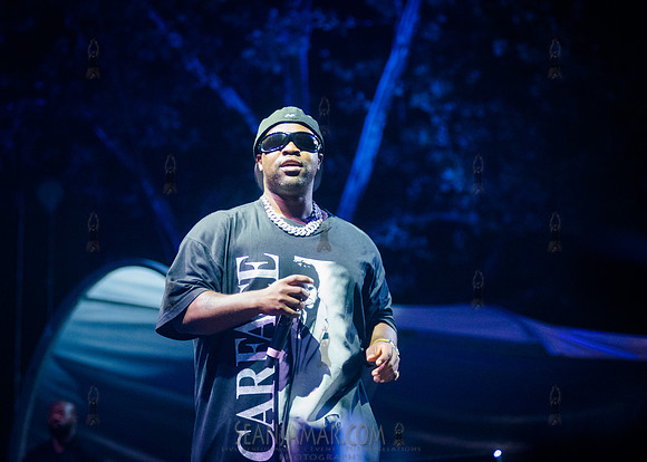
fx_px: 2076
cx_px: 258
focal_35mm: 113
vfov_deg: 12.7
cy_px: 198
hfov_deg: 17.7
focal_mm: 86
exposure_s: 1/640
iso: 5000
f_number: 2.8
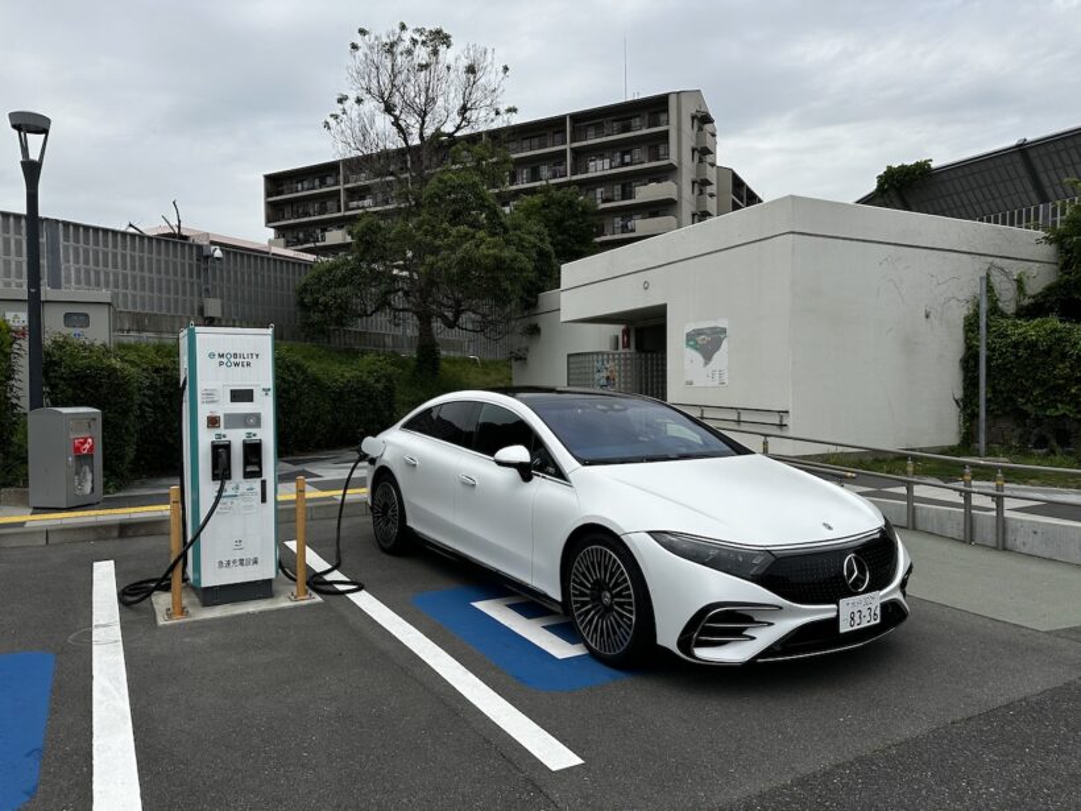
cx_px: 540
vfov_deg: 56.8
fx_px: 749
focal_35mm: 24
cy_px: 406
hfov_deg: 71.6
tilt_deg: -0.9
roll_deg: +0.4
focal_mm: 6.86
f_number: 1.78
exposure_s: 1/7576
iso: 80
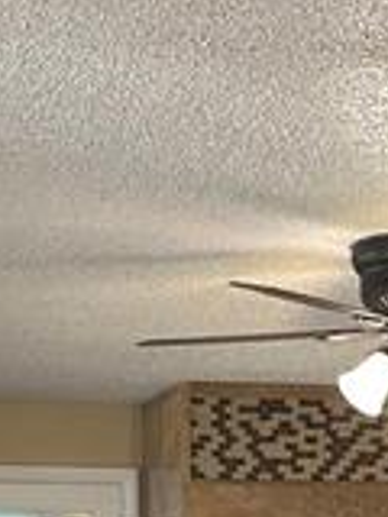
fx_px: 1719
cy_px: 792
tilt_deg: -6.8
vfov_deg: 15.7
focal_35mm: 115
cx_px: 255
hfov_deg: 12.9
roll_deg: -1.0
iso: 160
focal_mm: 6.86
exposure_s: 1/60
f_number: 1.78
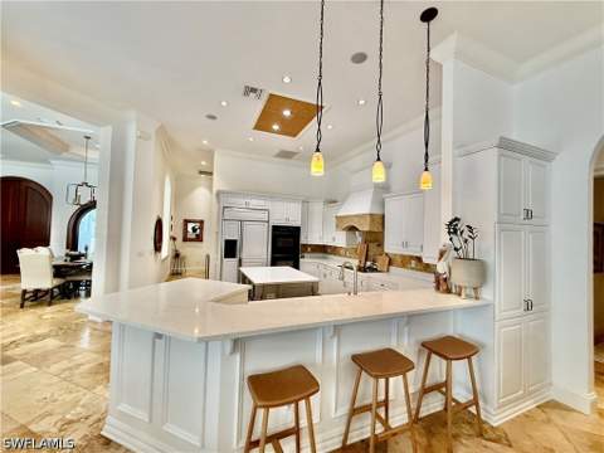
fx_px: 244
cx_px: 302
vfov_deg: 85.7
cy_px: 226
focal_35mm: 14
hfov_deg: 102.1
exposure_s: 1/120
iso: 320
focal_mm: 2.22
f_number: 2.2
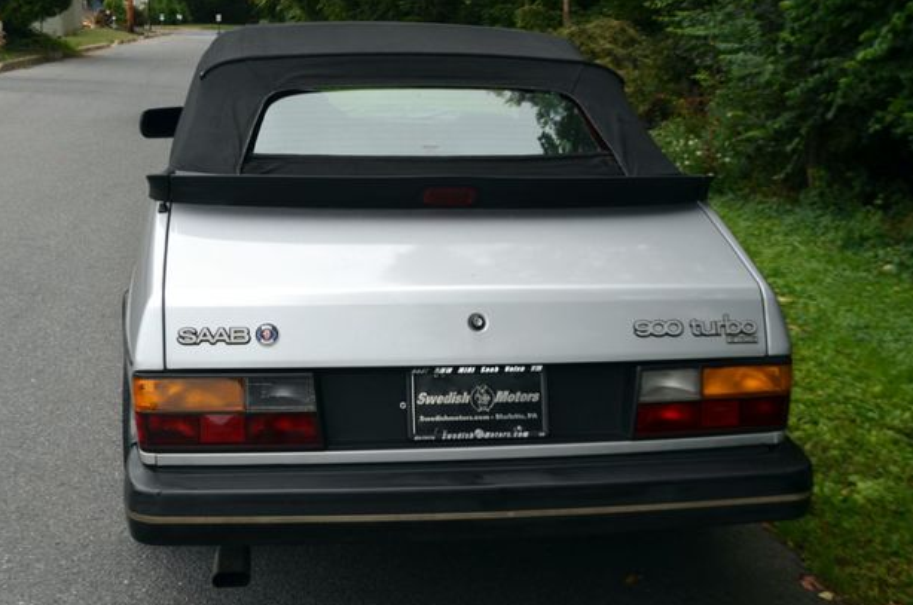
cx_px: 471
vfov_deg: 26.9
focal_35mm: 50
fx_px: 1266
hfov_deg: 39.7
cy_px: 312
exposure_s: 1/200
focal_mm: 32
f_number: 7.1
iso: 200
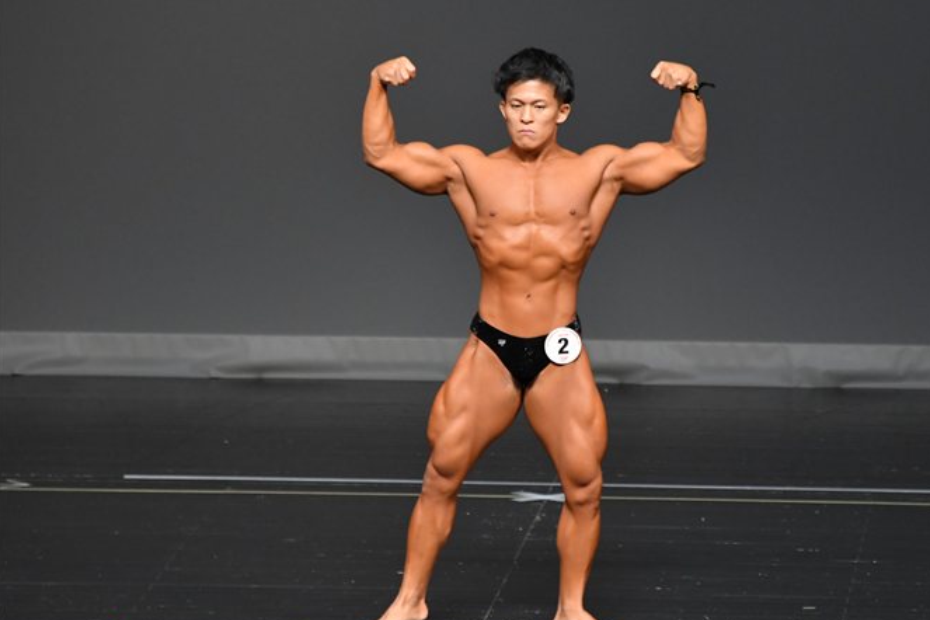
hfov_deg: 5.1
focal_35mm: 403
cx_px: 539
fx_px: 10410
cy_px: 317
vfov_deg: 3.4
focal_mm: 230
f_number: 5.6
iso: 2500
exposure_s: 1/400
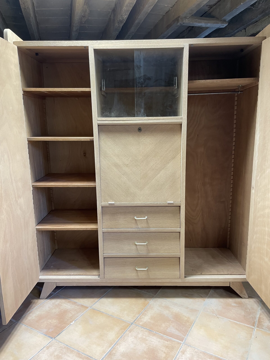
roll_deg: +1.6
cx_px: 135
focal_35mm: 26
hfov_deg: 53.1
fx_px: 270
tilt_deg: -10.7
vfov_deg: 67.3
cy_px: 180
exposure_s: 1/50
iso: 125
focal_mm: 4.2
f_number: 1.6
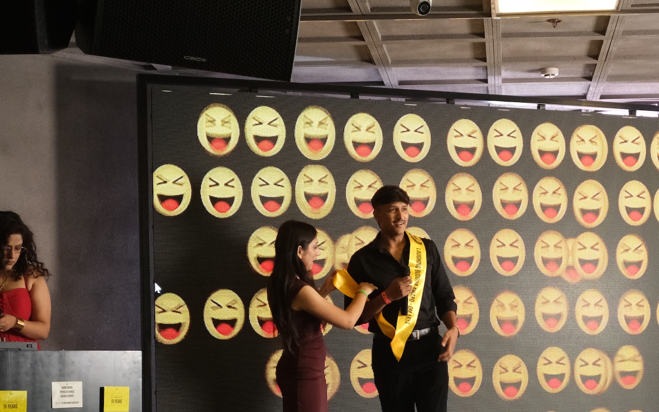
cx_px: 465
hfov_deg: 25.6
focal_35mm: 80
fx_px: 1437
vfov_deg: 16.1
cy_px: 359
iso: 2500
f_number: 2.8
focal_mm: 27
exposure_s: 1/100
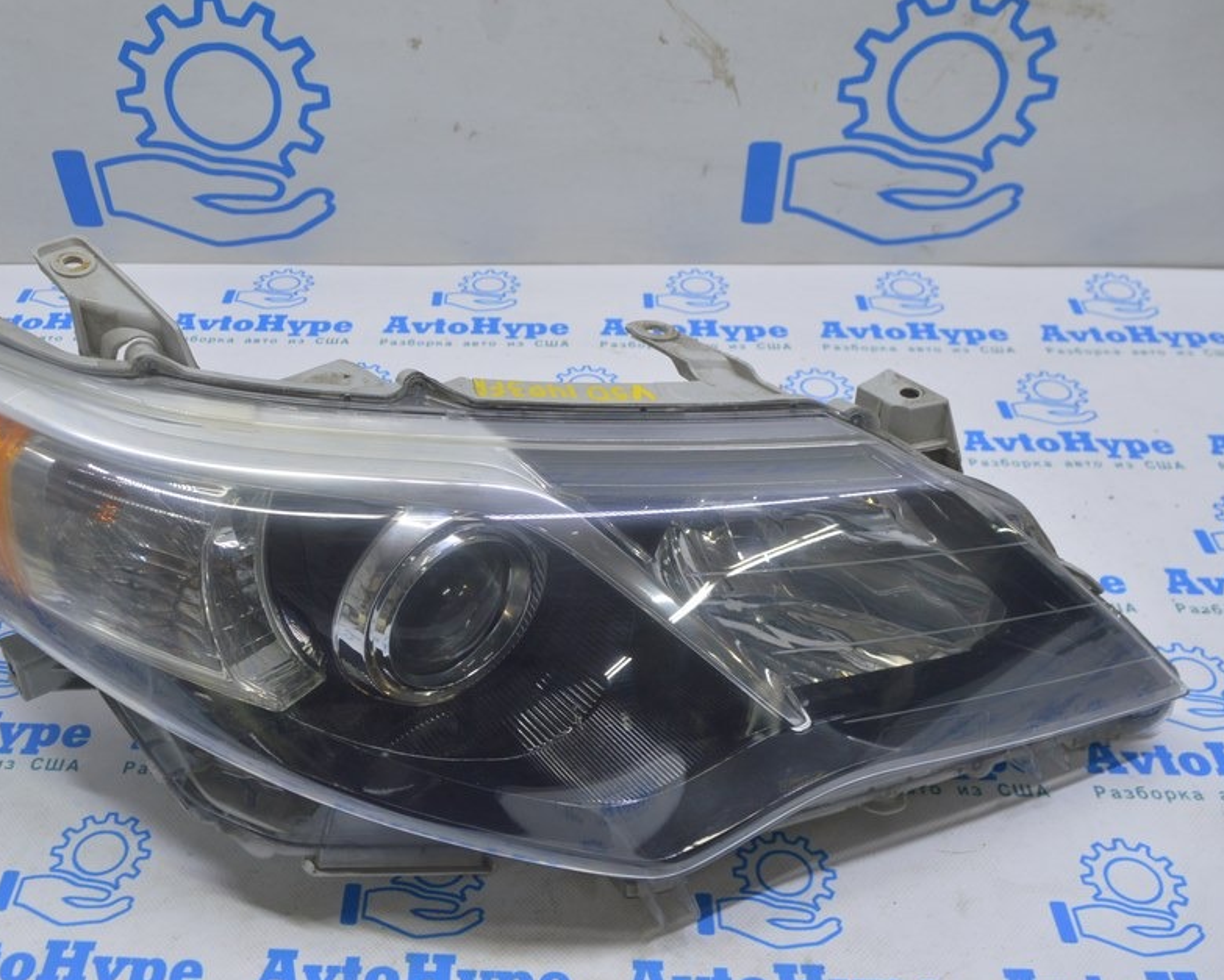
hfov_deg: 46.9
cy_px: 454
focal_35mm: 39
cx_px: 464
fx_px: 1399
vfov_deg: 38.6
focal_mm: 21
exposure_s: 1/25
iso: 400
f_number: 5.6
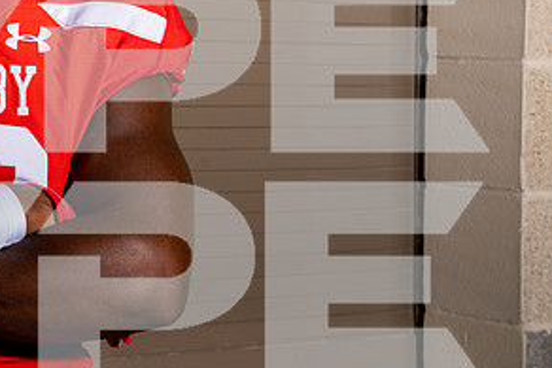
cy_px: 54
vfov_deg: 10.8
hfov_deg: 15.8
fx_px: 1948
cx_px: 8
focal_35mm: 127
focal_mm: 64
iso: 100
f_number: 8
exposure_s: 1/250
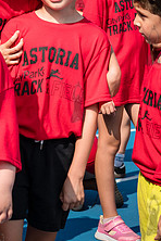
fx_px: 1449
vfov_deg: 9.5
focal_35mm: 216
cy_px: 70
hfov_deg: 6.3
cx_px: -41
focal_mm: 59
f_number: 5
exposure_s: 1/500
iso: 100
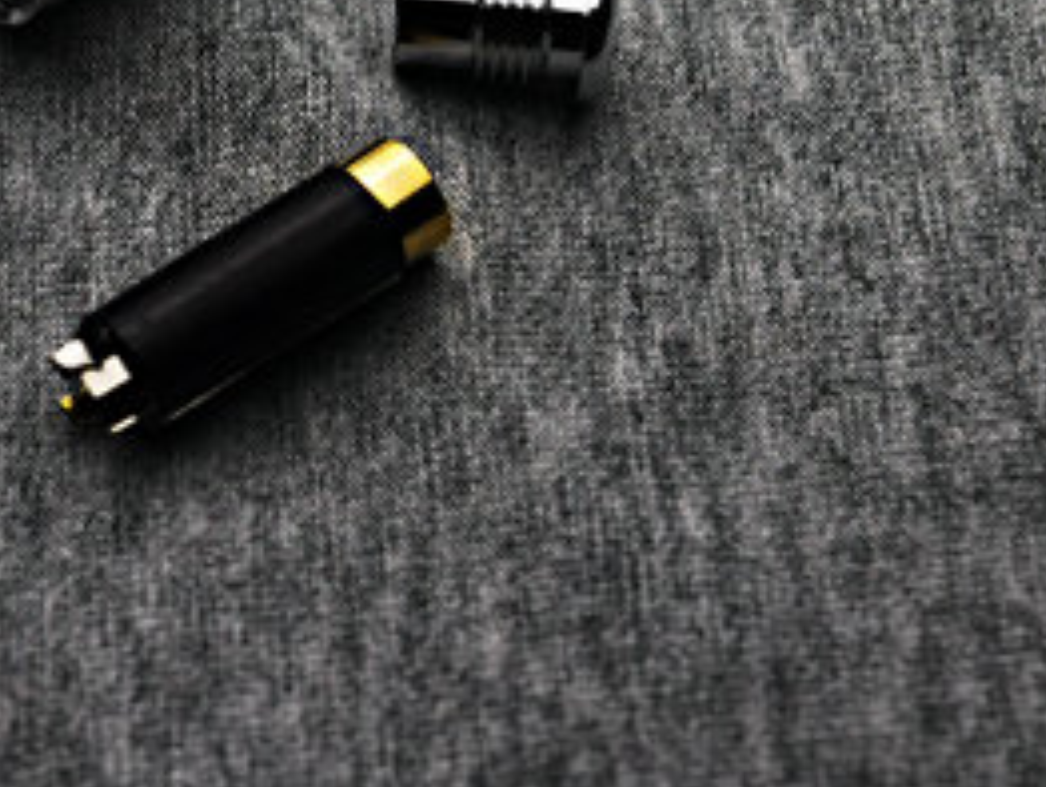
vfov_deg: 8.8
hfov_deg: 11.6
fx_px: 5051
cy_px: -82
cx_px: -240
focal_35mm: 167
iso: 400
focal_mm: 38
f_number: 8
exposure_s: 1/250
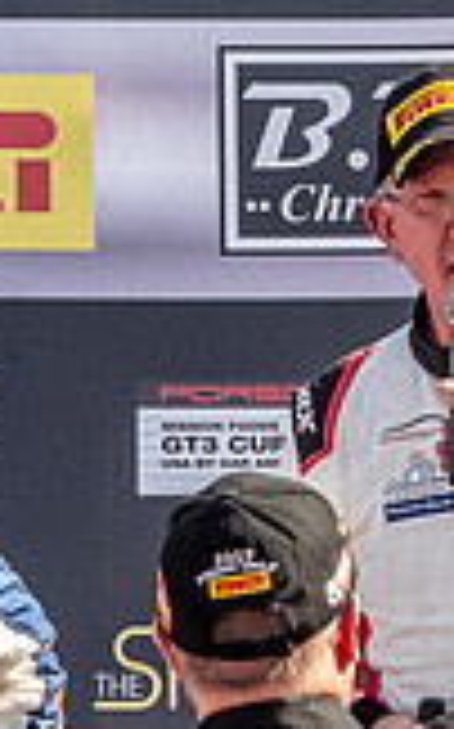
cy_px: 106
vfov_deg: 6.6
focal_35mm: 319
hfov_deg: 4.1
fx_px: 6326
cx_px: 690
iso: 200
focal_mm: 40
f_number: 3.5
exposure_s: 1/1000
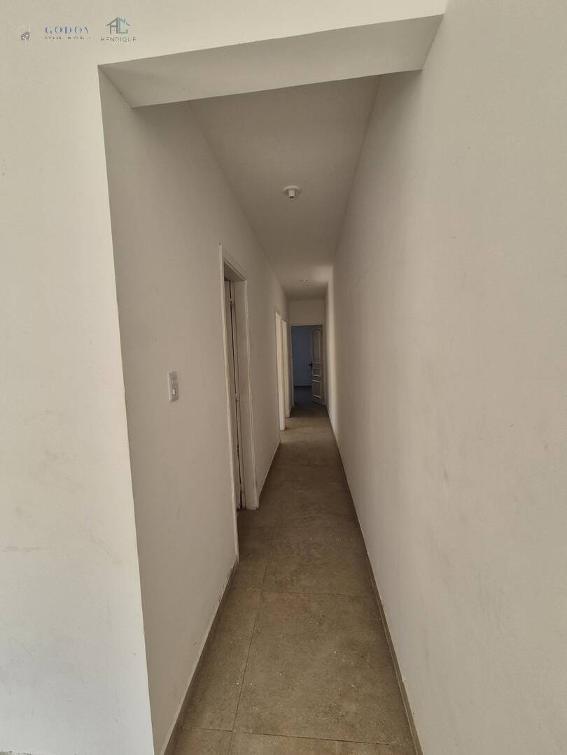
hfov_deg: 89.9
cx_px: 284
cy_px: 378
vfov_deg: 106.2
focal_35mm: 13
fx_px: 284
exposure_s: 1/359
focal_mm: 2.2
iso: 125
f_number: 2.2
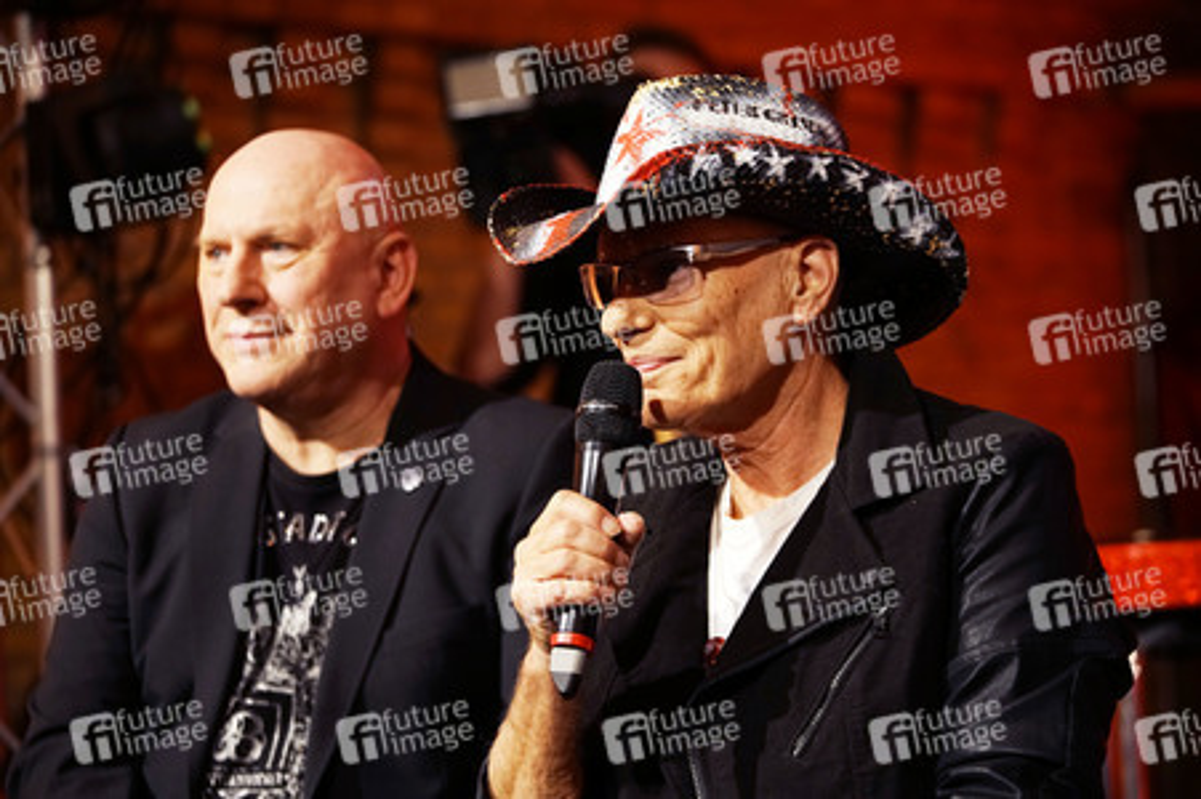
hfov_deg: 19.3
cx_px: 600
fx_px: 3534
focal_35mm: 106
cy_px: 400
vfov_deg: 12.9
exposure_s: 1/80
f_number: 4
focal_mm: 106
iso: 1600
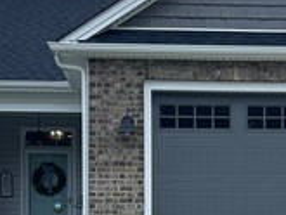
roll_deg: -0.3
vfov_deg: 13.9
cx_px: 216
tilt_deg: +0.2
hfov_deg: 18.6
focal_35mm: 105
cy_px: 222
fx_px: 868
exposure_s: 1/2123
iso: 50
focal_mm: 5.7
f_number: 1.5
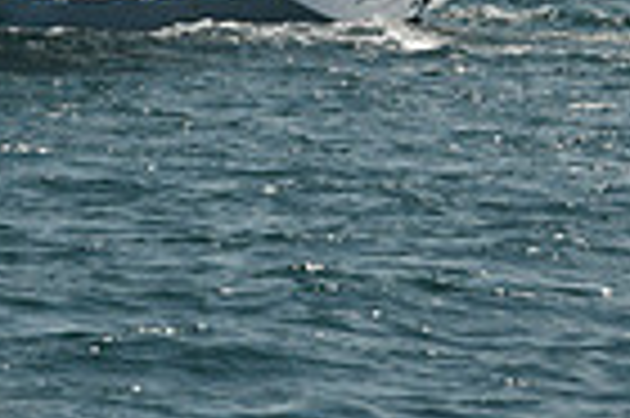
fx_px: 6869
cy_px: -845
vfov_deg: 3.4
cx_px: -65
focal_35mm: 393
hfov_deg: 5.2
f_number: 10
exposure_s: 1/640
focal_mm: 95
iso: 320
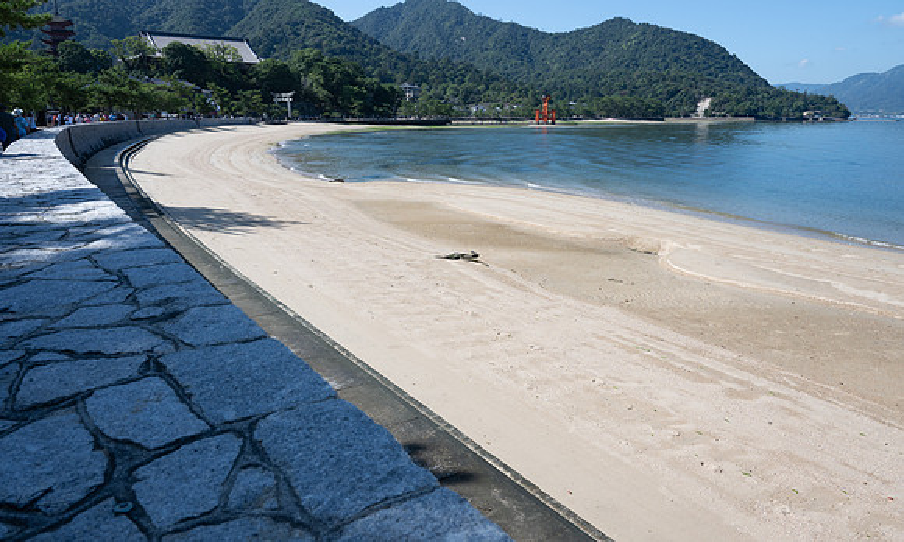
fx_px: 635
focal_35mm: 26
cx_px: 462
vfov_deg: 46.2
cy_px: 248
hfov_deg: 70.9
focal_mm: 24
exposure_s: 1/500
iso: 250
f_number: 8
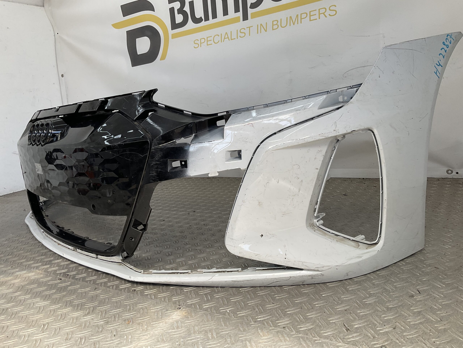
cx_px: 232
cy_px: 174
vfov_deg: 48.2
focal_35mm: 29
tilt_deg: -10.8
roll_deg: +5.7
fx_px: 388
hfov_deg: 61.7
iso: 16
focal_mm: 3
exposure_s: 1/344
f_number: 1.8
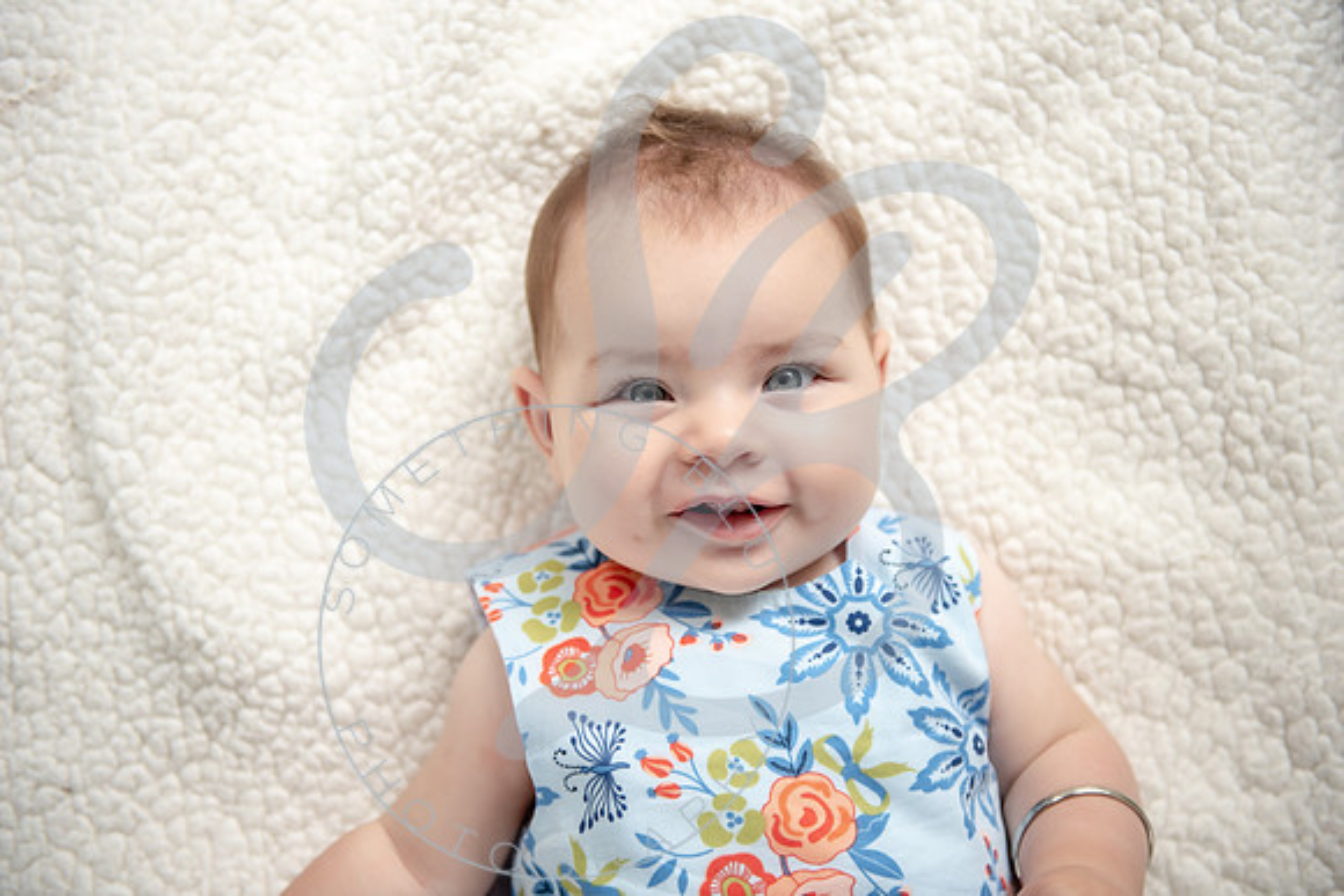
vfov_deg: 24.6
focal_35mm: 55
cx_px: 672
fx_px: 2054
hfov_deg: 36.2
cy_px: 448
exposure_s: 1/640
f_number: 2.8
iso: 200
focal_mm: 55
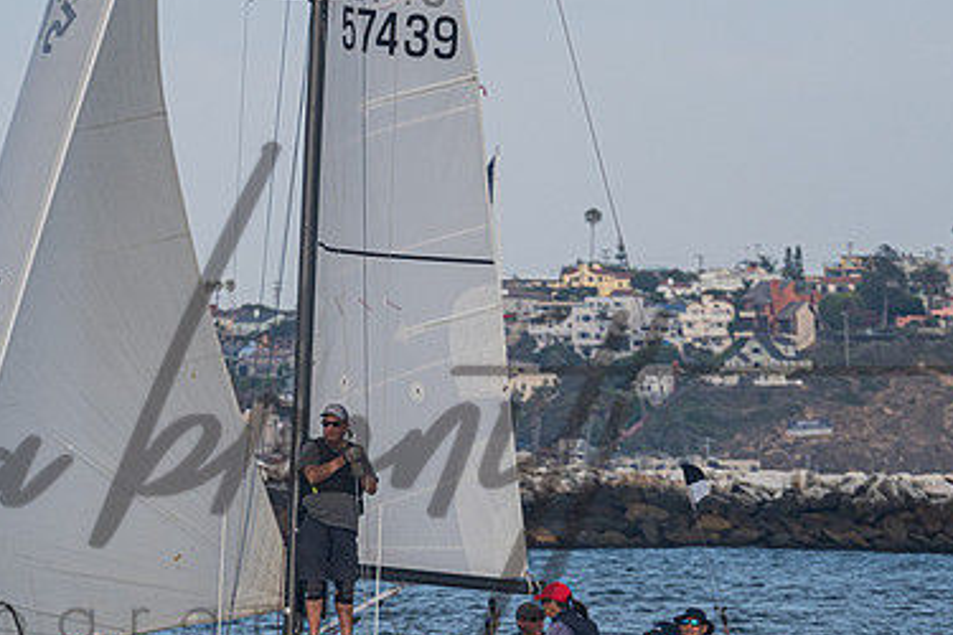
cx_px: 486
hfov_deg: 5.2
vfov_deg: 3.5
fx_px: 10456
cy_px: 362
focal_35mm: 395
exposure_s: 1/800
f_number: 6.3
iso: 400
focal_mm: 200
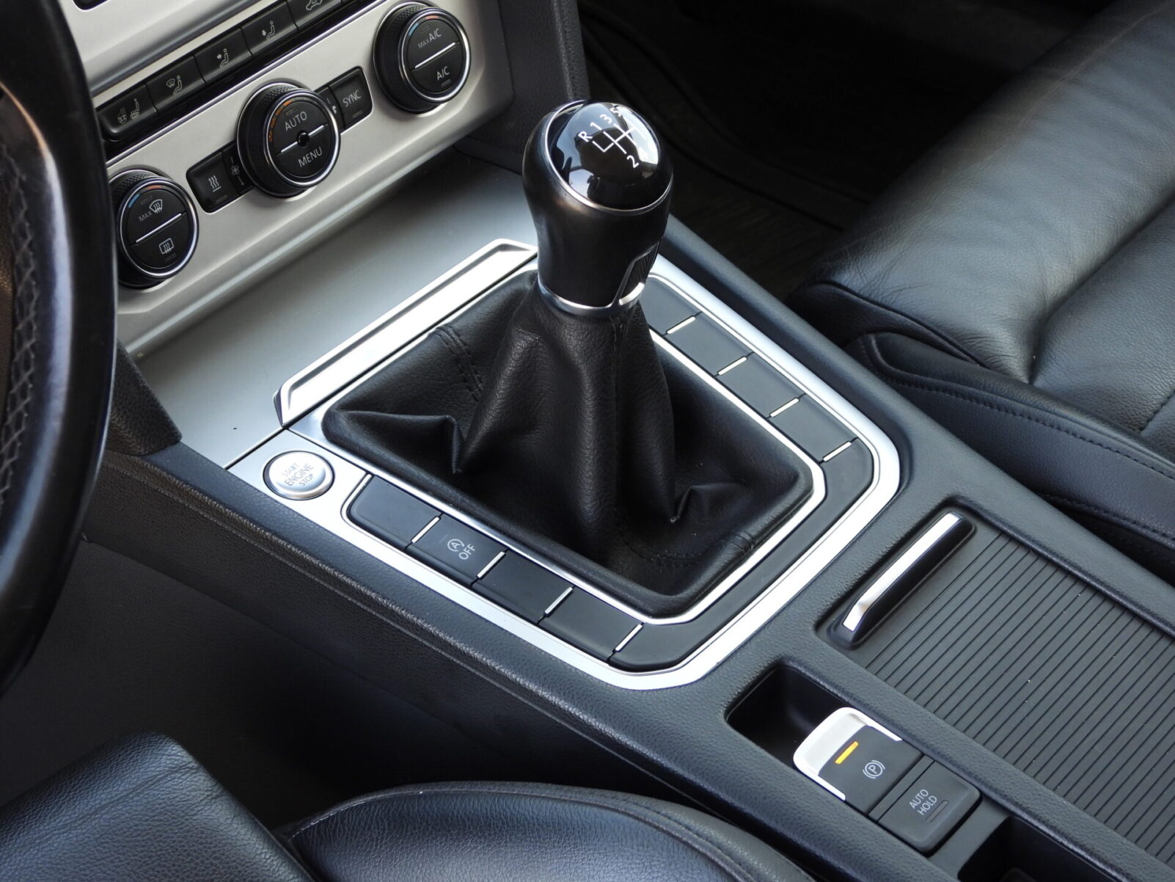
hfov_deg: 21.5
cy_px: 441
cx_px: 588
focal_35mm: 91
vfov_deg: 16.2
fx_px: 3089
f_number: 3.5
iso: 200
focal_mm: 16.3
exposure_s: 1/60
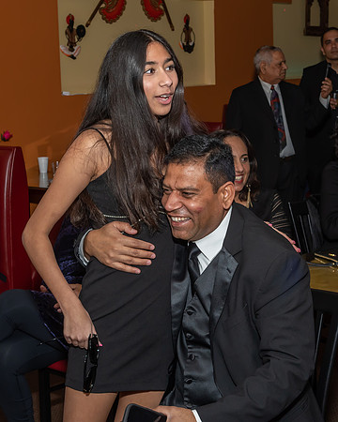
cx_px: 178
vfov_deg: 25.3
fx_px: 939
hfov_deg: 20.4
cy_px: 172
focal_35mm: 75
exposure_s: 1/250
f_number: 6.3
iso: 500
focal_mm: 30
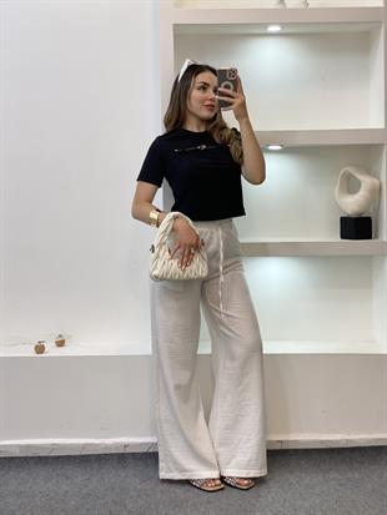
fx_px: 775
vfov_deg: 36.8
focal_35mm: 52
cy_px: 258
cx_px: 194
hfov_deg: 28.0
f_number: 2
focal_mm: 6
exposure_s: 1/100
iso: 64
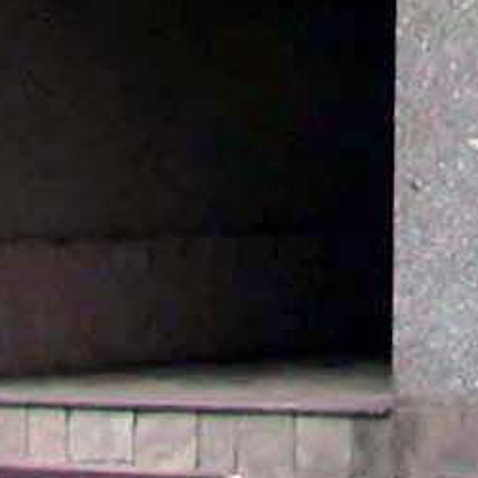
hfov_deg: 5.7
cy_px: -1164
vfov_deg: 5.3
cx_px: 461
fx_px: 4781
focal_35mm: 306
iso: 100
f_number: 4.5
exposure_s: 1/132
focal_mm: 8.9
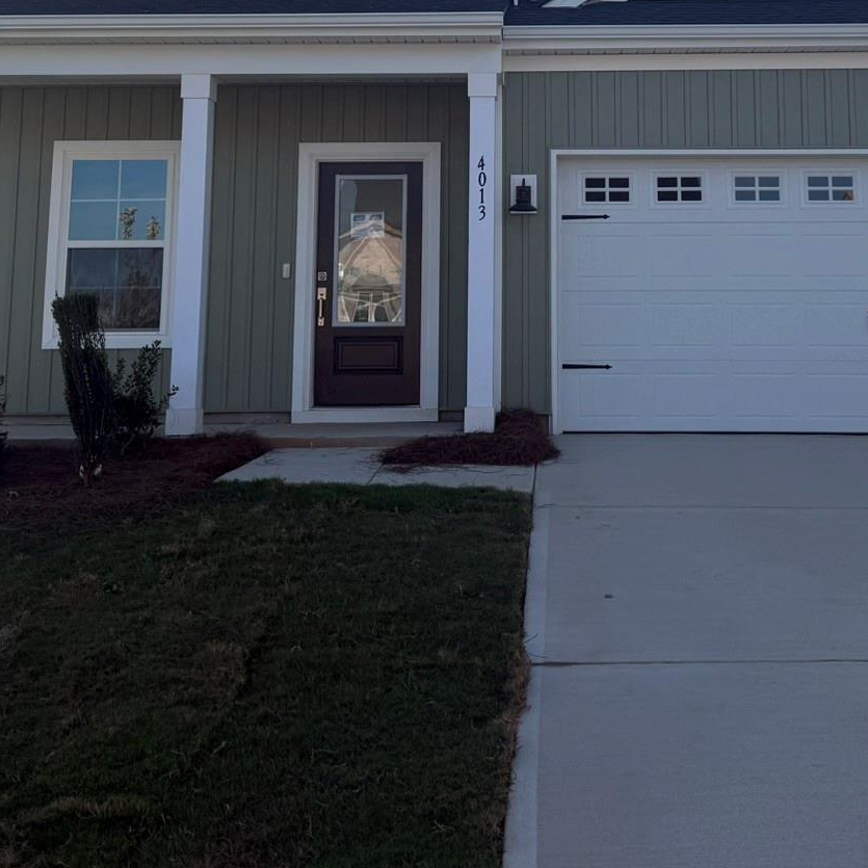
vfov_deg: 31.5
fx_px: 1475
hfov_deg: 32.7
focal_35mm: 52
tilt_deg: +9.6
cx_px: 528
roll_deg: -0.2
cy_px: 119
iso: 80
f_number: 1.78
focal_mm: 6.76
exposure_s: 1/7353
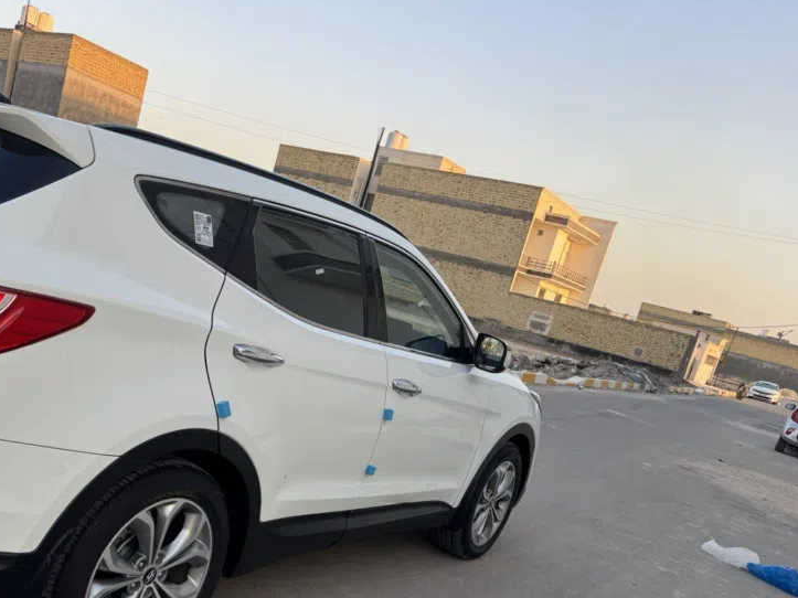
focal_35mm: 34
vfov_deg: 41.3
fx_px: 784
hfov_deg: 53.0
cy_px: 395
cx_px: 272
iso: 125
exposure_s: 1/658
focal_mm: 6.76
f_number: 1.78
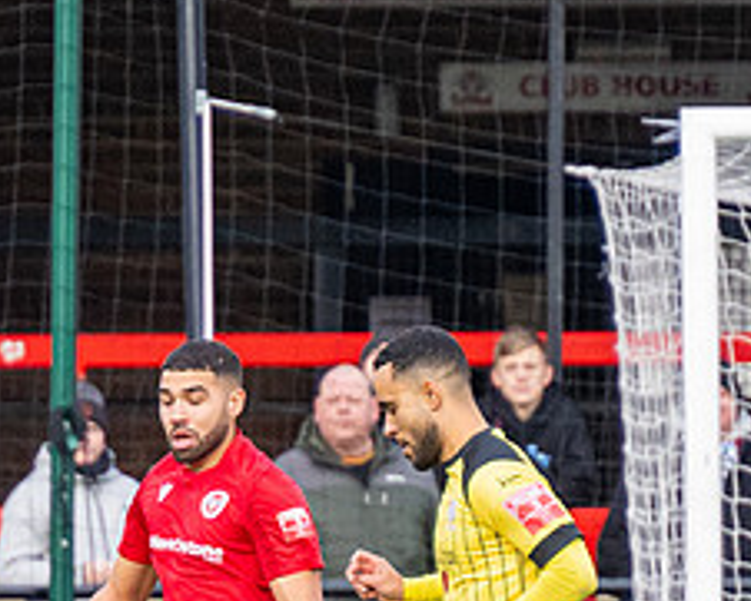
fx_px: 34955
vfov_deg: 1.0
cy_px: 660
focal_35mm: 1572
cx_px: 393
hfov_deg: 1.2
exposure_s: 1/1600
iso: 800
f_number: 4
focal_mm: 240
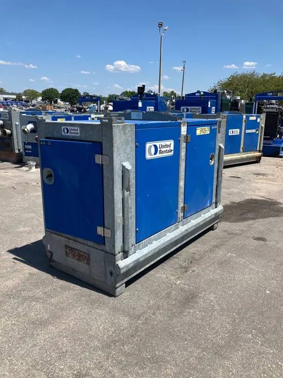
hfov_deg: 49.8
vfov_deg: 63.4
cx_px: 142
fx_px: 305
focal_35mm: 28
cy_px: 189
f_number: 1.8
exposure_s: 1/2208
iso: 32
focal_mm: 3.99
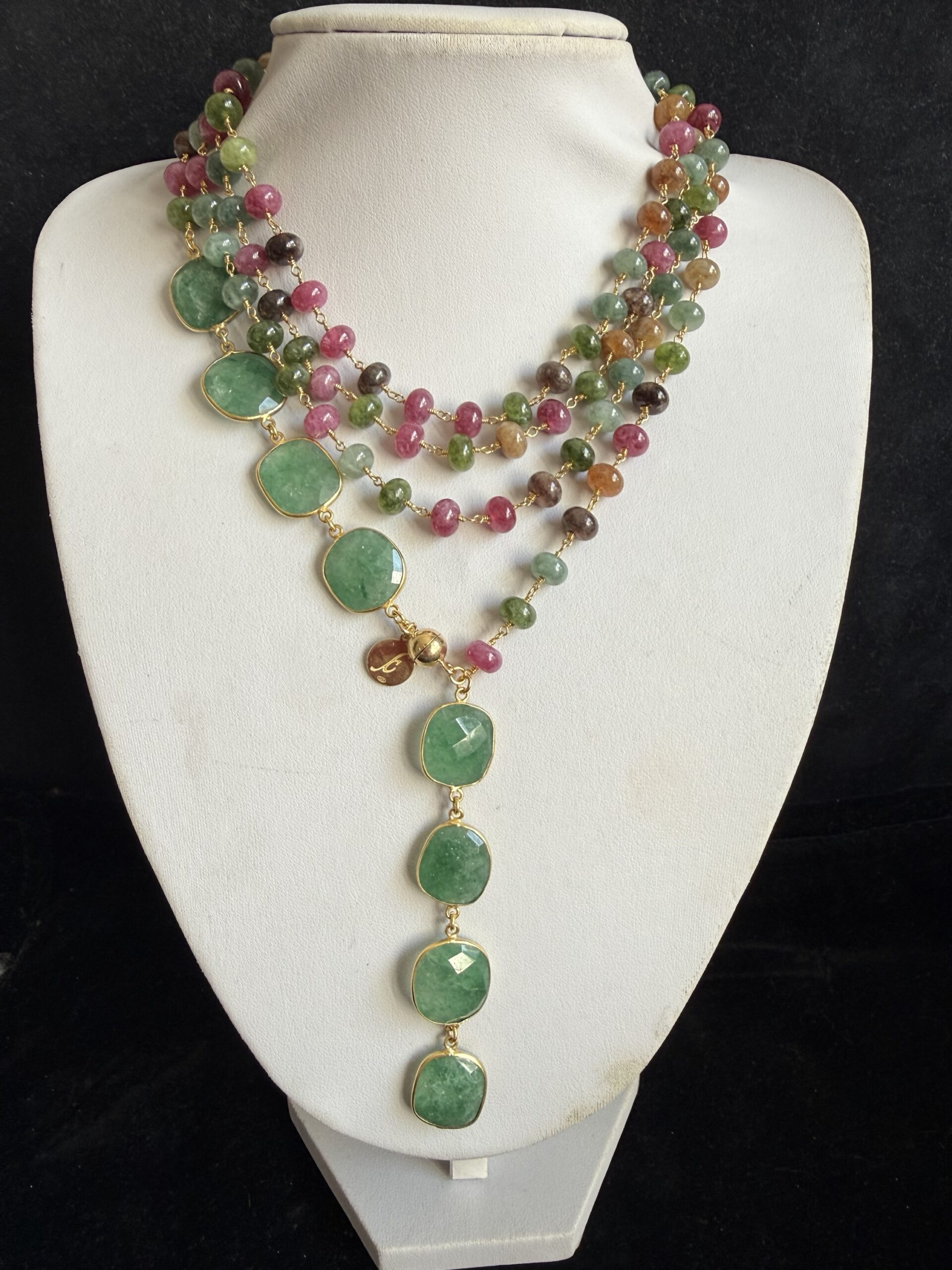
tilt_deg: -22.4
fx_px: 880
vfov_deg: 71.6
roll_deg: +0.8
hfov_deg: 56.8
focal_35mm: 24
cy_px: 635
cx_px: 476
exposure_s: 1/99
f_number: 2.2
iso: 50
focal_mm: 2.22
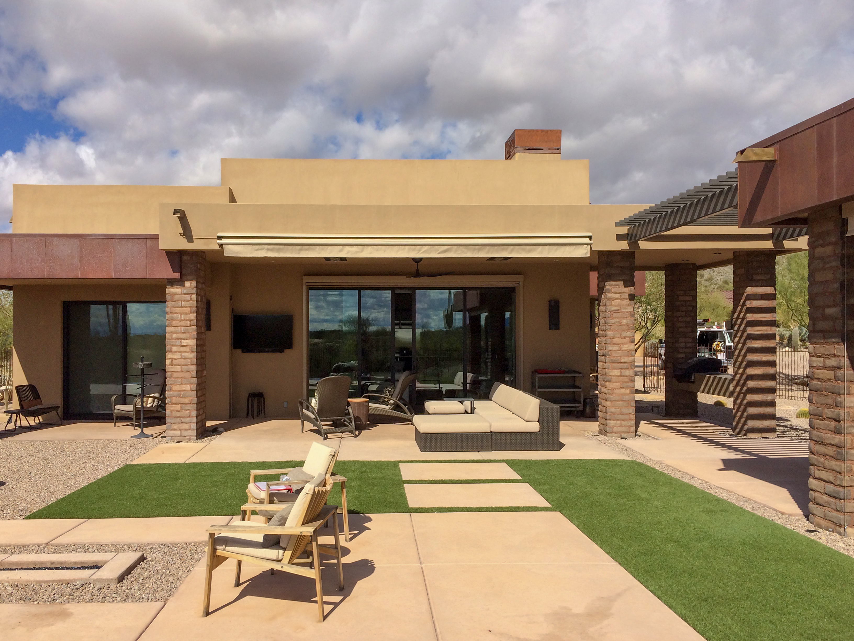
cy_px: 320
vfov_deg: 48.2
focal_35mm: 29
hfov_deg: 61.7
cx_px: 427
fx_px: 715
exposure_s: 1/3425
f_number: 2.2
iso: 32
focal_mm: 4.15
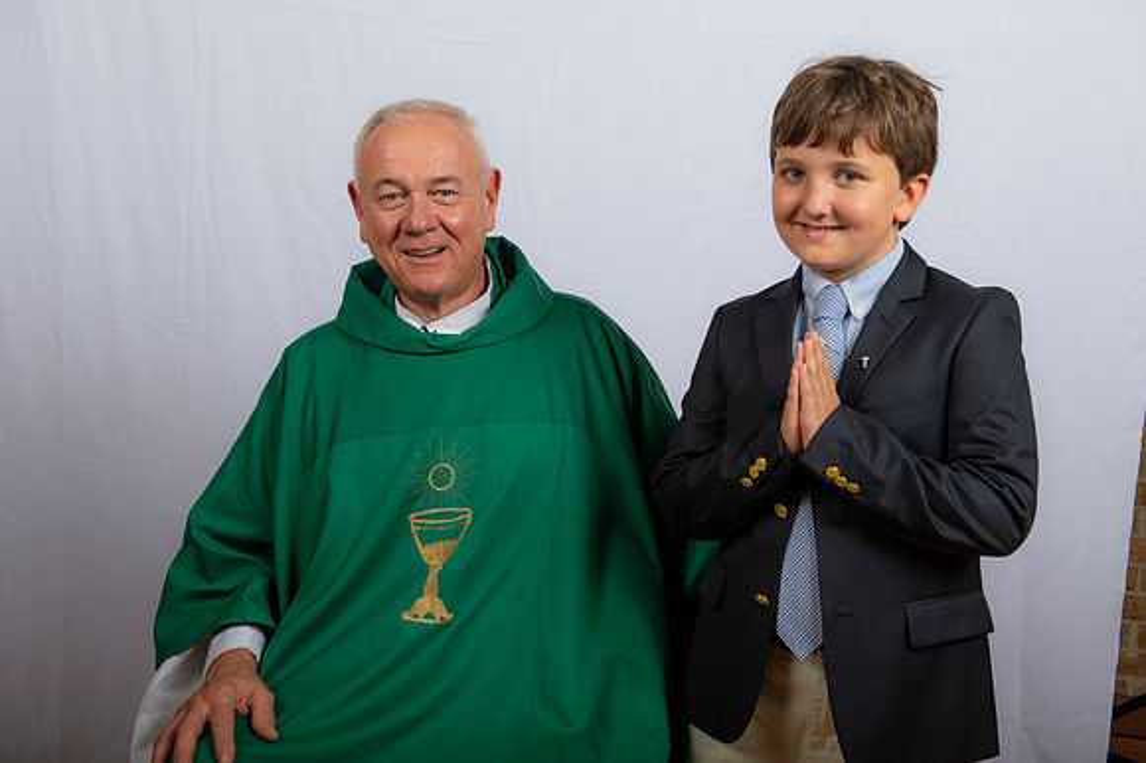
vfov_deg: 24.6
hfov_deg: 36.3
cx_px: 573
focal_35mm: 55
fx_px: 1750
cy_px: 382
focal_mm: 55
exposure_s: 1/200
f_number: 8
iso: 320
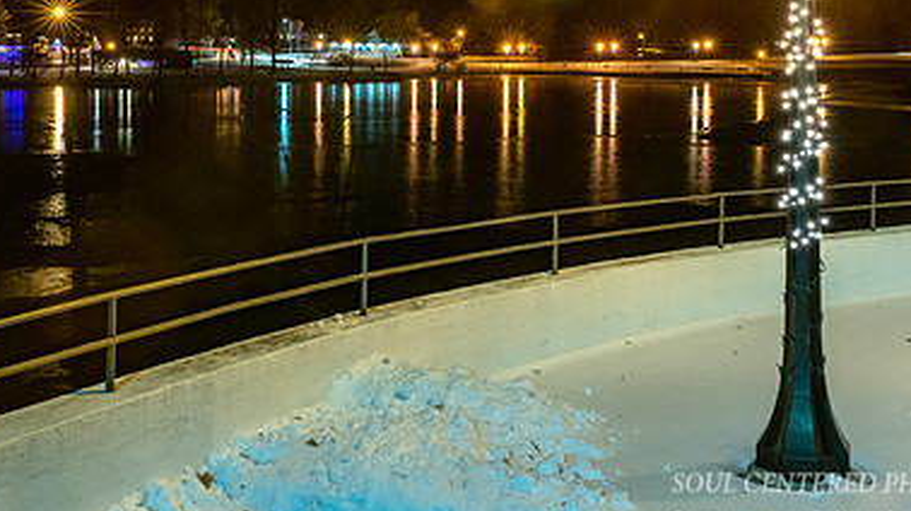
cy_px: 75
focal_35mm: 52
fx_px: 1255
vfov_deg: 22.6
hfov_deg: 39.8
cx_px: 397
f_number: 16
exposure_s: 1.3
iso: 1600
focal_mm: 31
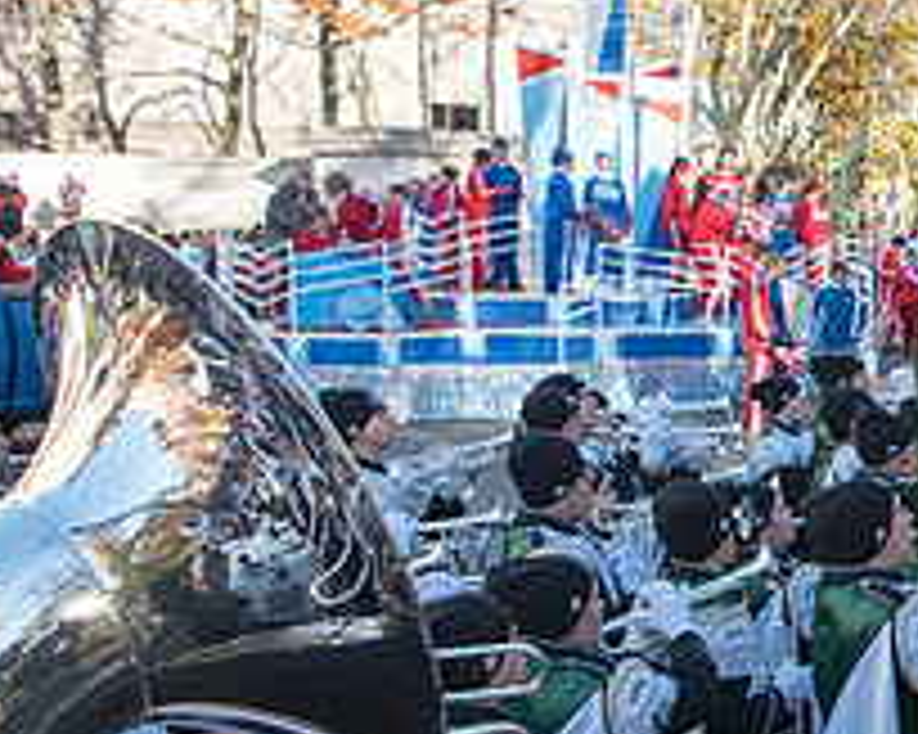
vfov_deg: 23.7
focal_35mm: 64
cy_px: 489
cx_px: 1256
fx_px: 1738
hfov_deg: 24.9
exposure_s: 1/500
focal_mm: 24
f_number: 4
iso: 320
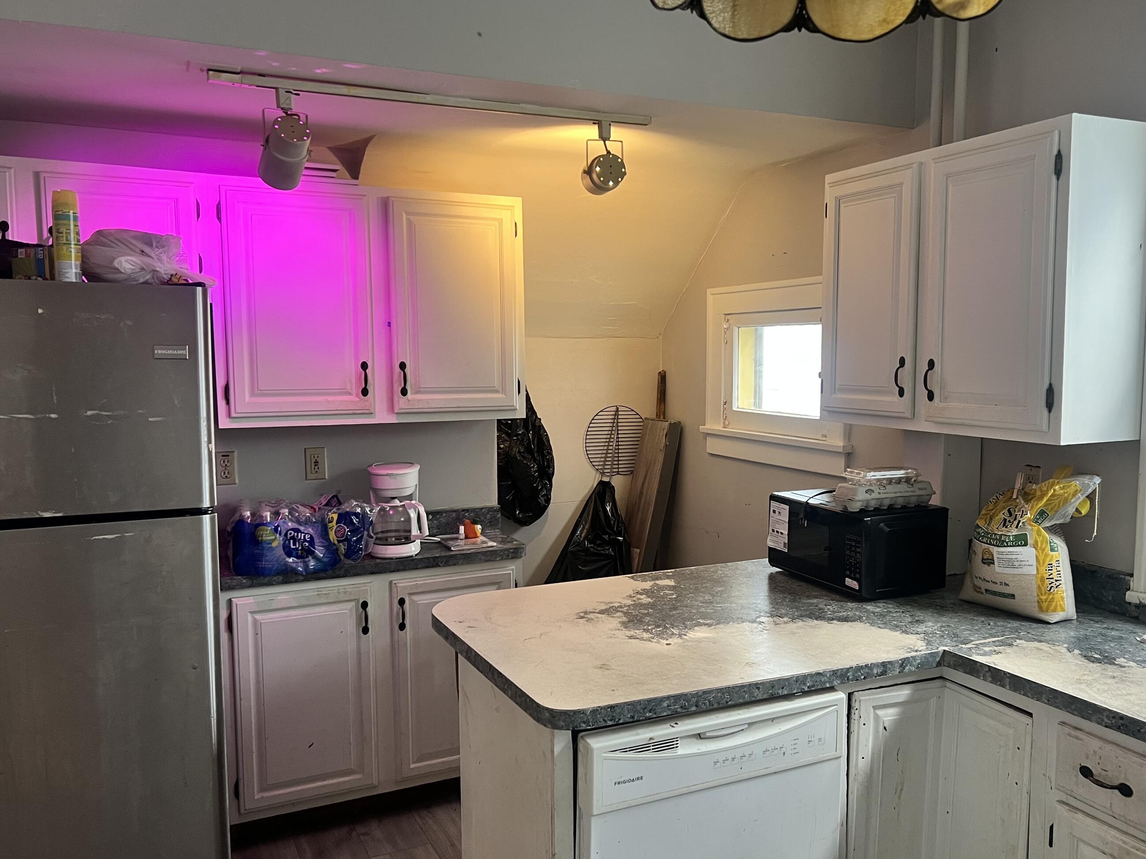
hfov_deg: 59.7
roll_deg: +0.0
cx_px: 655
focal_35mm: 30
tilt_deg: -5.7
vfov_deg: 46.8
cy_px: 452
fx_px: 993
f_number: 1.5
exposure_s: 1/60
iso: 160
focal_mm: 5.7
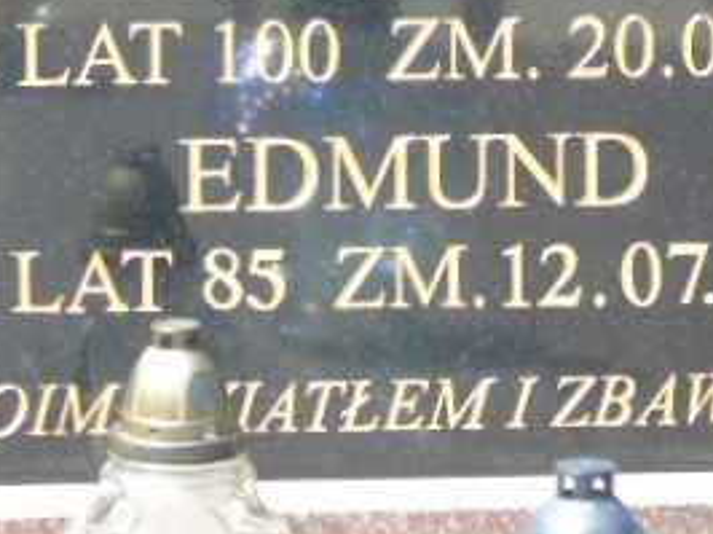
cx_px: 450
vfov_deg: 4.3
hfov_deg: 5.8
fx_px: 7038
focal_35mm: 342
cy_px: -105
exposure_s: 1/125
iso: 160
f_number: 4.7
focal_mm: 25
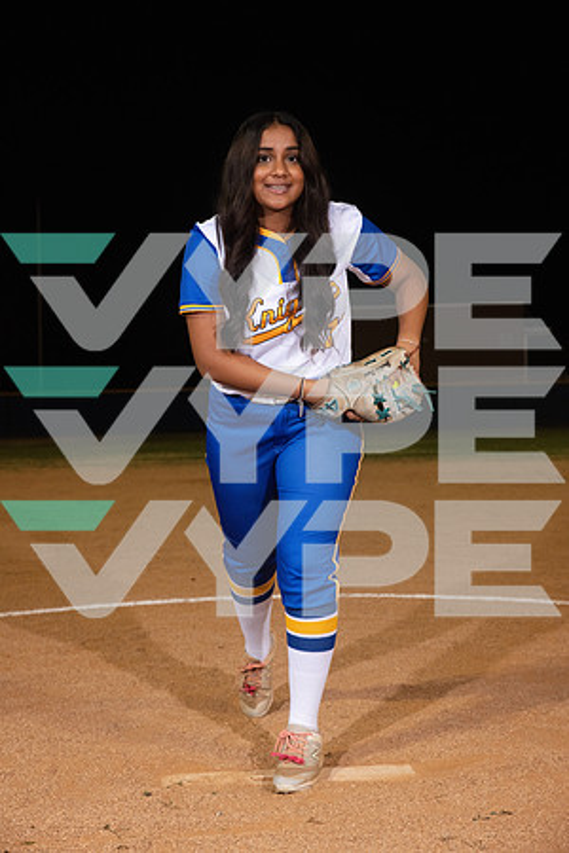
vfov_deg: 34.5
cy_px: 426
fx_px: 1375
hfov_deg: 23.4
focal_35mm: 58
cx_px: 284
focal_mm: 58
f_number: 6.3
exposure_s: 1/500
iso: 1000
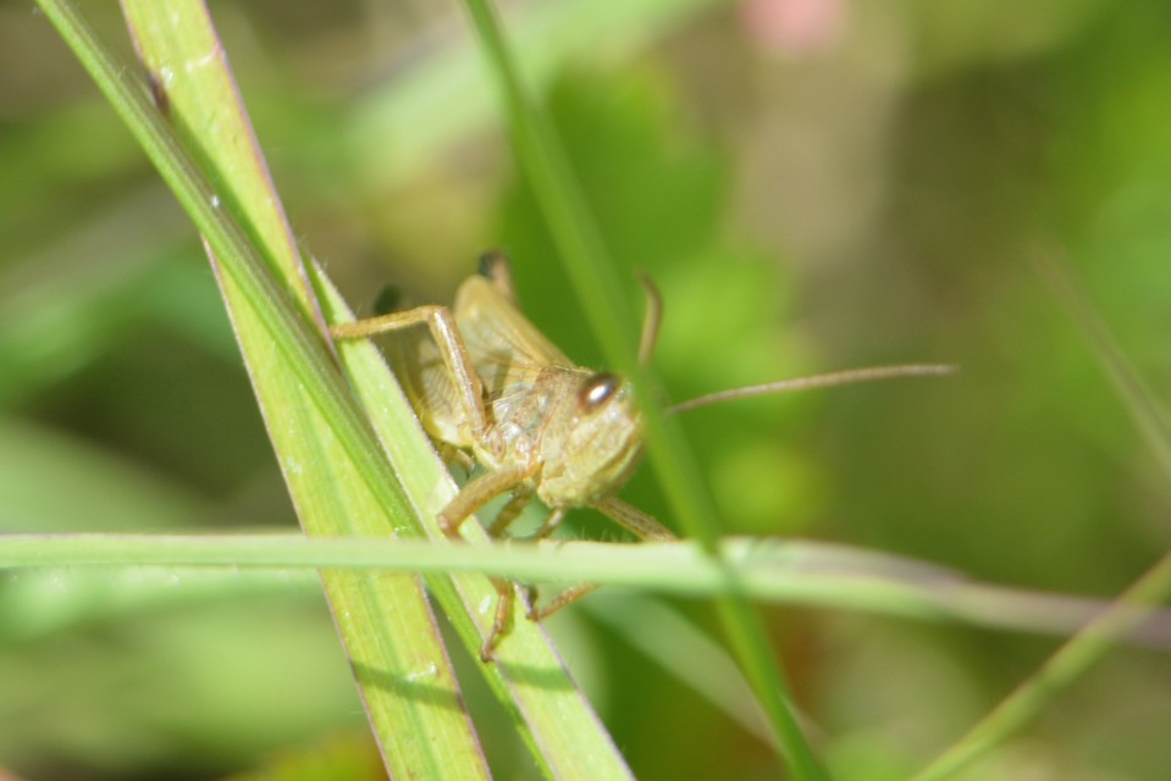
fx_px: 11713
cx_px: 586
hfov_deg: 5.7
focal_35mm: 360
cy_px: 390
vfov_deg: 3.8
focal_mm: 240
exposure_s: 1/125
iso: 200
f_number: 8
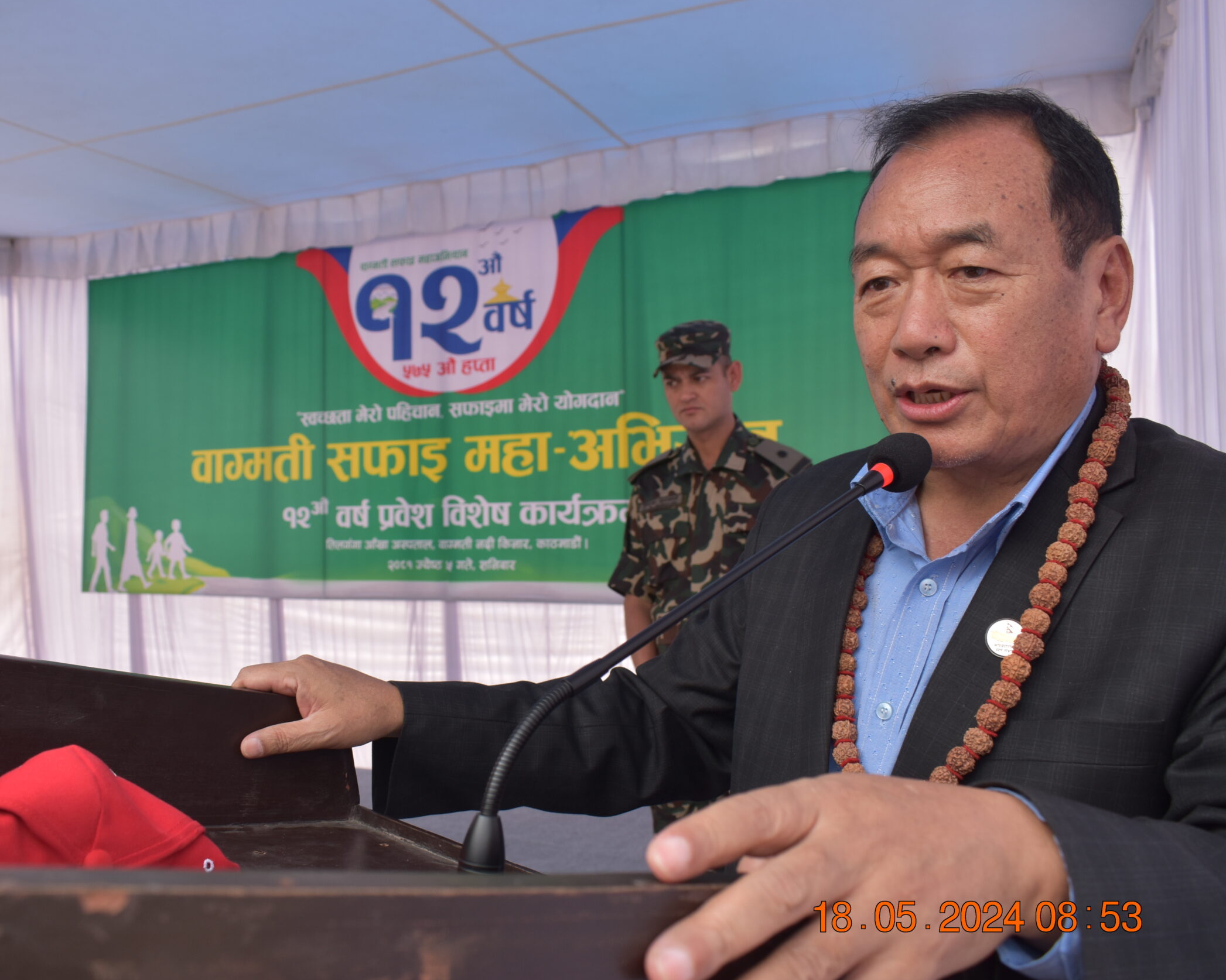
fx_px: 1125
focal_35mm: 31
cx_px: 534
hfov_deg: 57.0
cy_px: 493
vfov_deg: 47.1
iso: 200
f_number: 6.3
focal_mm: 18
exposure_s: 1/160
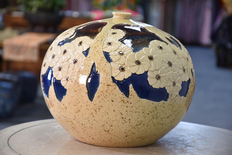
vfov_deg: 10.2
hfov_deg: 15.2
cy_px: 78
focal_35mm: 135
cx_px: 116
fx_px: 870
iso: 400
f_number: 5.3
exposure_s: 1/25
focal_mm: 90
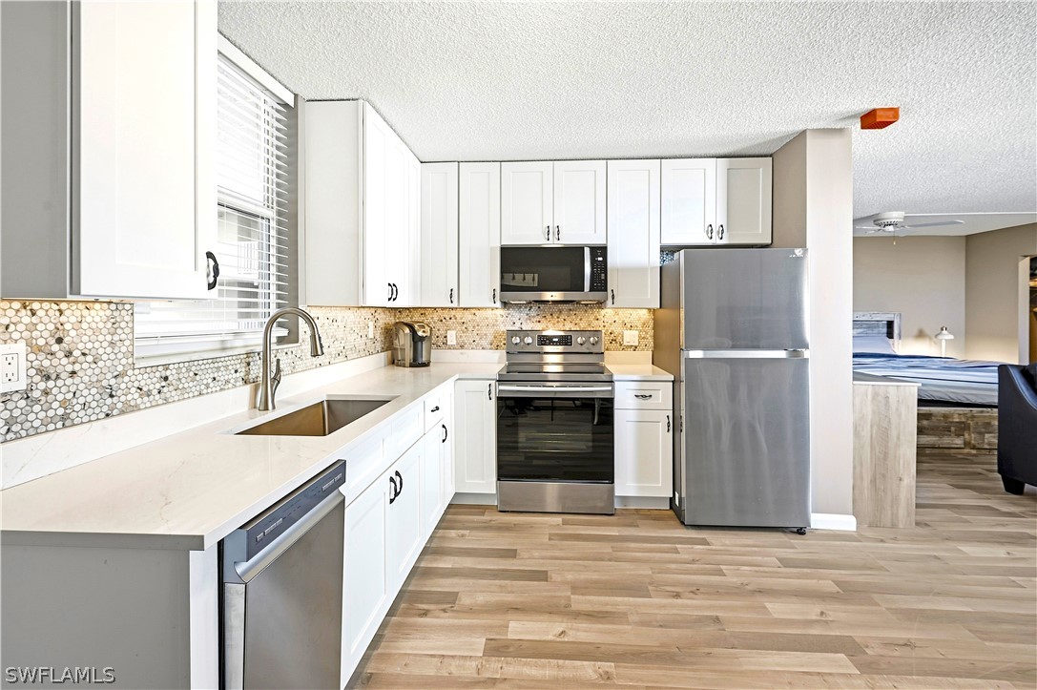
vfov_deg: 77.2
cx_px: 518
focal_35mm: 15
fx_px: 432
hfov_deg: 100.4
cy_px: 345
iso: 100
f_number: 8
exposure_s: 1/50
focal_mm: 15
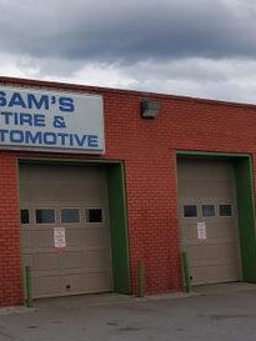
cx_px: -82
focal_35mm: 61
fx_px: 601
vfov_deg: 31.6
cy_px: 147
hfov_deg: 21.6
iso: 50
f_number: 2.4
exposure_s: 1/1567
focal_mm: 4.3
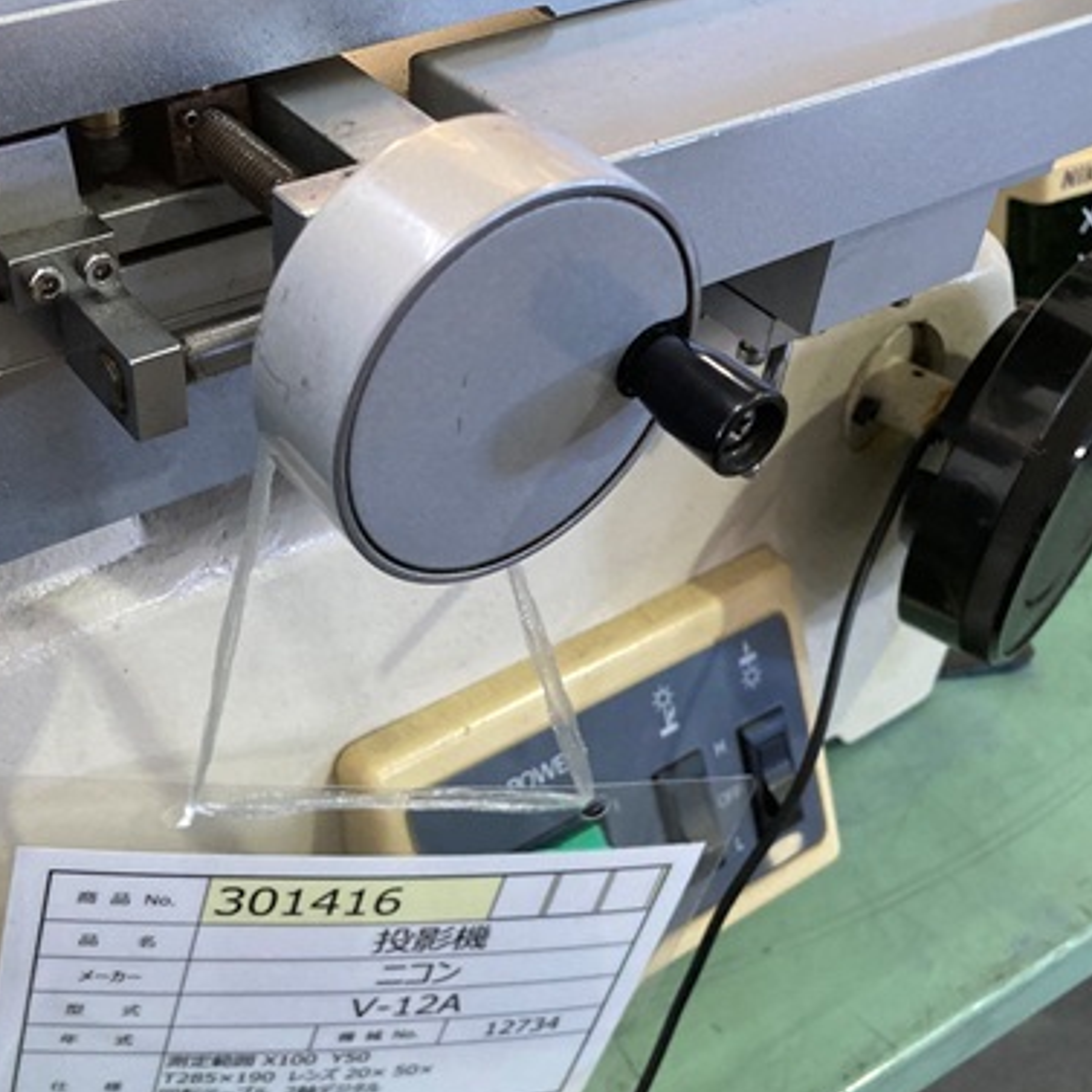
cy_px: 600
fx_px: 1499
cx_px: 420
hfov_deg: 39.8
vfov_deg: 40.0
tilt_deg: -43.2
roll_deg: -3.7
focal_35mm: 42
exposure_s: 1/60
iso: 200
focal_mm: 3.99
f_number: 1.8
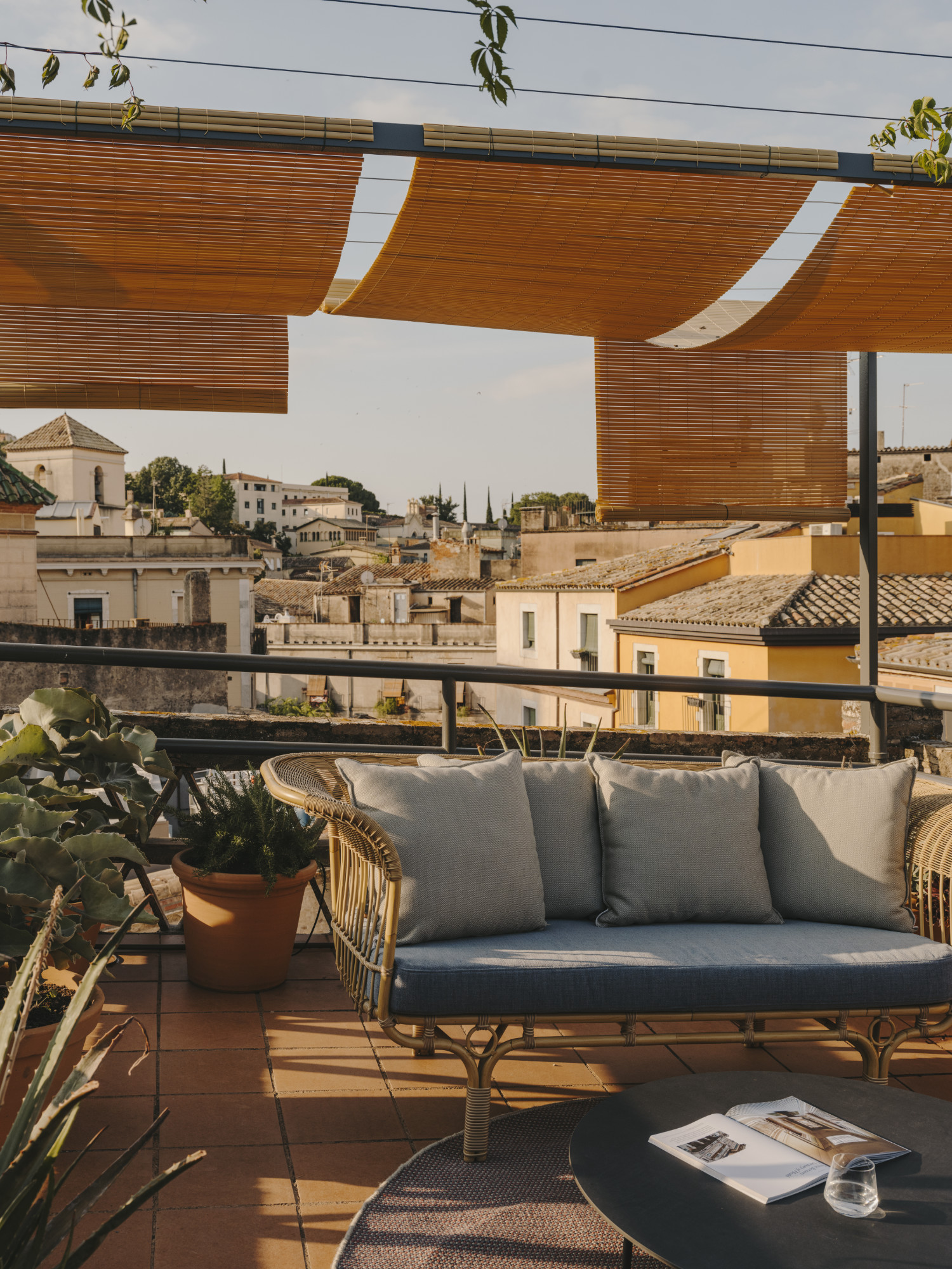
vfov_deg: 52.6
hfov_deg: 40.7
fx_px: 1283
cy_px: 634
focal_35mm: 35
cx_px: 476
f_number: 11
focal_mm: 44
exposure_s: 1/240
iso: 320
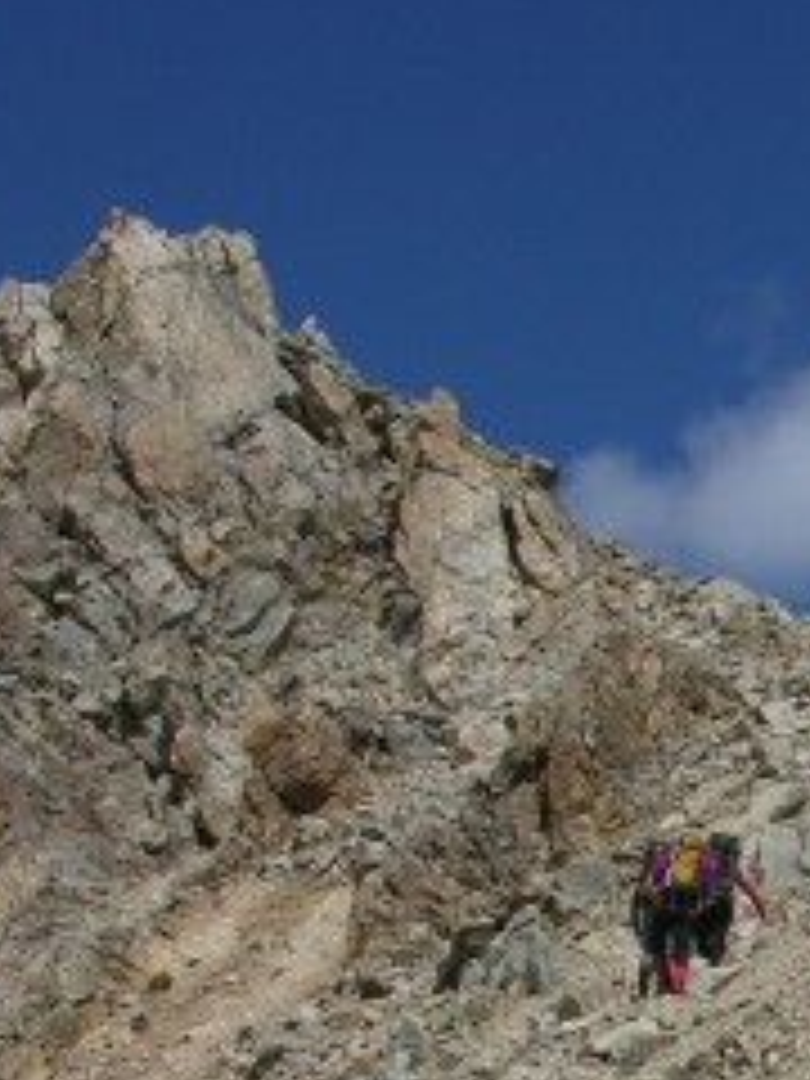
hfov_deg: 12.6
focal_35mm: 112
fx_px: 3494
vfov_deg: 17.0
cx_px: 1161
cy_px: 1197
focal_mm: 8.9
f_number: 7.1
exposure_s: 1/358
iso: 50
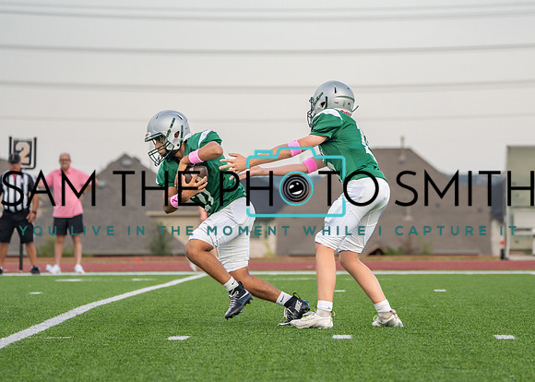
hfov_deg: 8.4
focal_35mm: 241
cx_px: 337
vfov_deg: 6.0
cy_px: 179
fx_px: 3663
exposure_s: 1/1600
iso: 1000
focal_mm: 189
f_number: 5.6
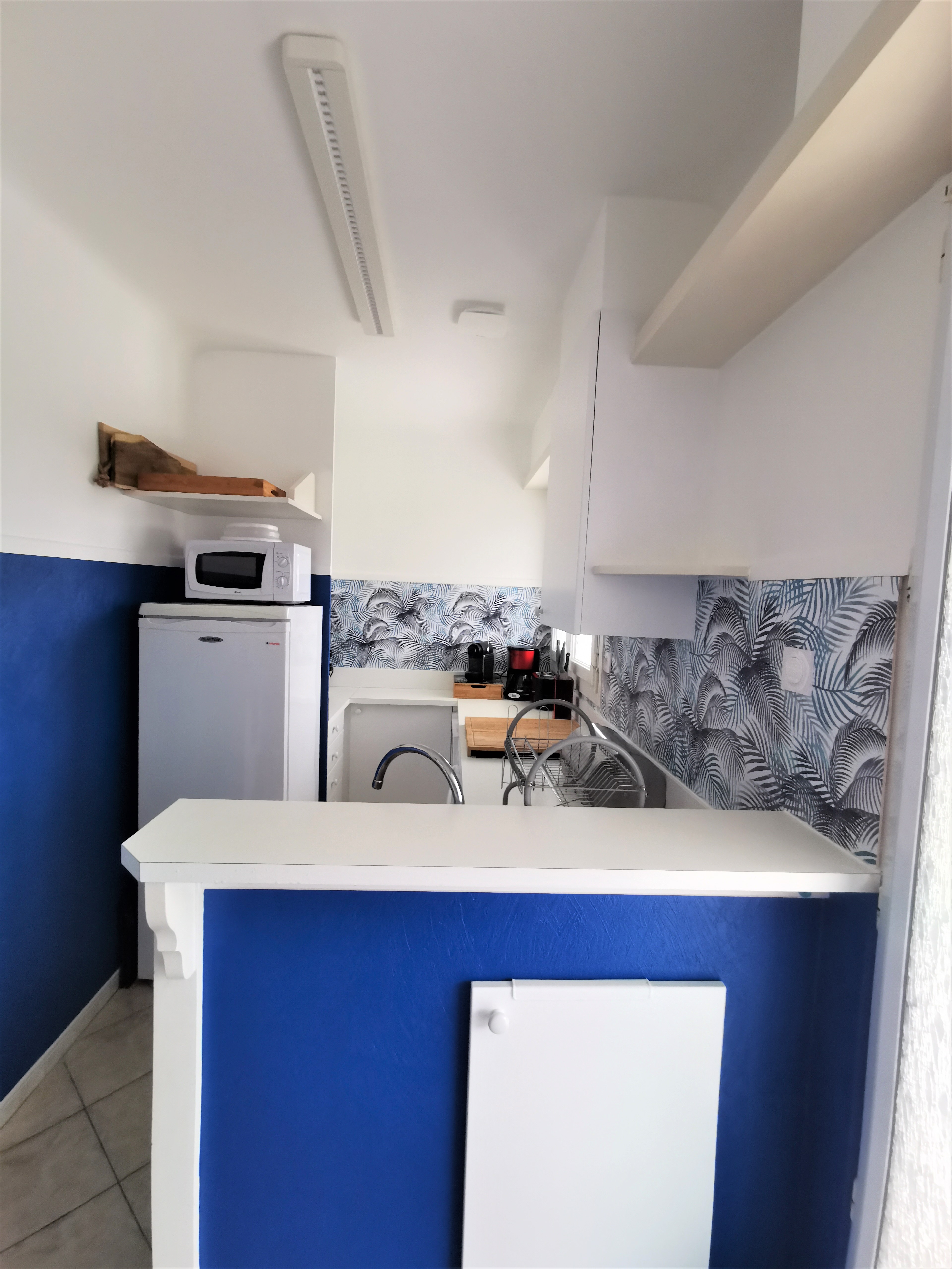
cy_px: 634
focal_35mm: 16
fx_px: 587
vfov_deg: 94.5
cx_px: 476
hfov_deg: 78.1
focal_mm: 2.35
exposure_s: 1/33.3
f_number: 2.2
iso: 200
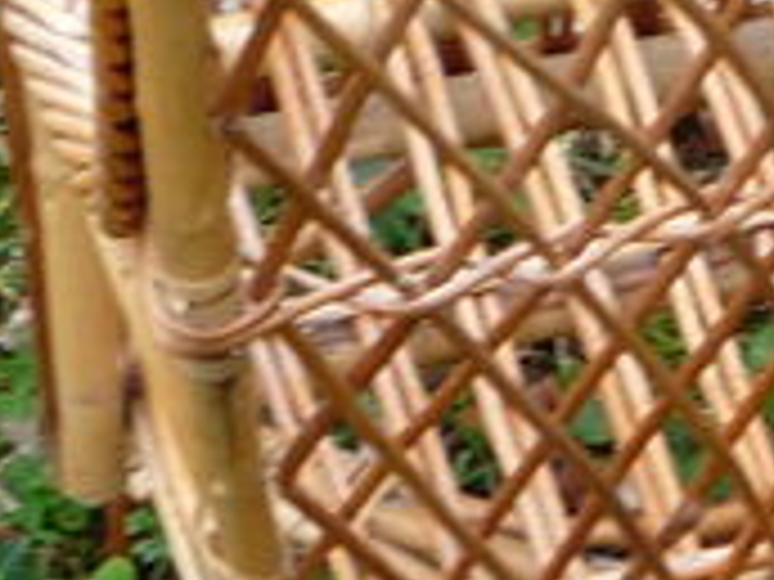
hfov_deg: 11.2
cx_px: 891
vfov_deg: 8.5
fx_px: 3891
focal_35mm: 174
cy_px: 144
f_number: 3.3
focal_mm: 5.2
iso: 100
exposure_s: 1/40
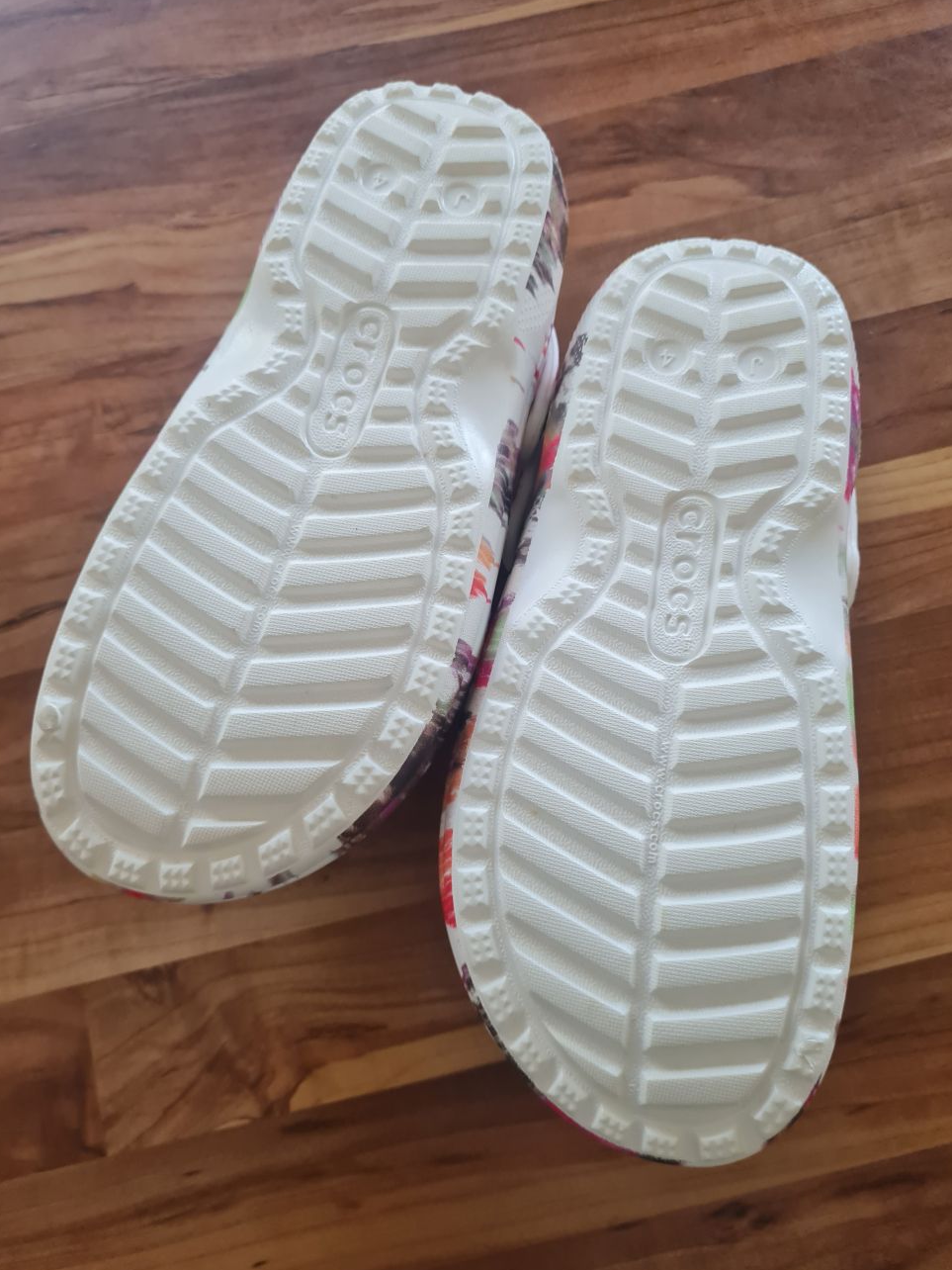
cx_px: 487
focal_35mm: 27
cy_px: 631
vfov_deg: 65.3
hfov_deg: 51.3
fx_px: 990
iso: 250
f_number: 1.8
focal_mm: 5.4
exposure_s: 1/100
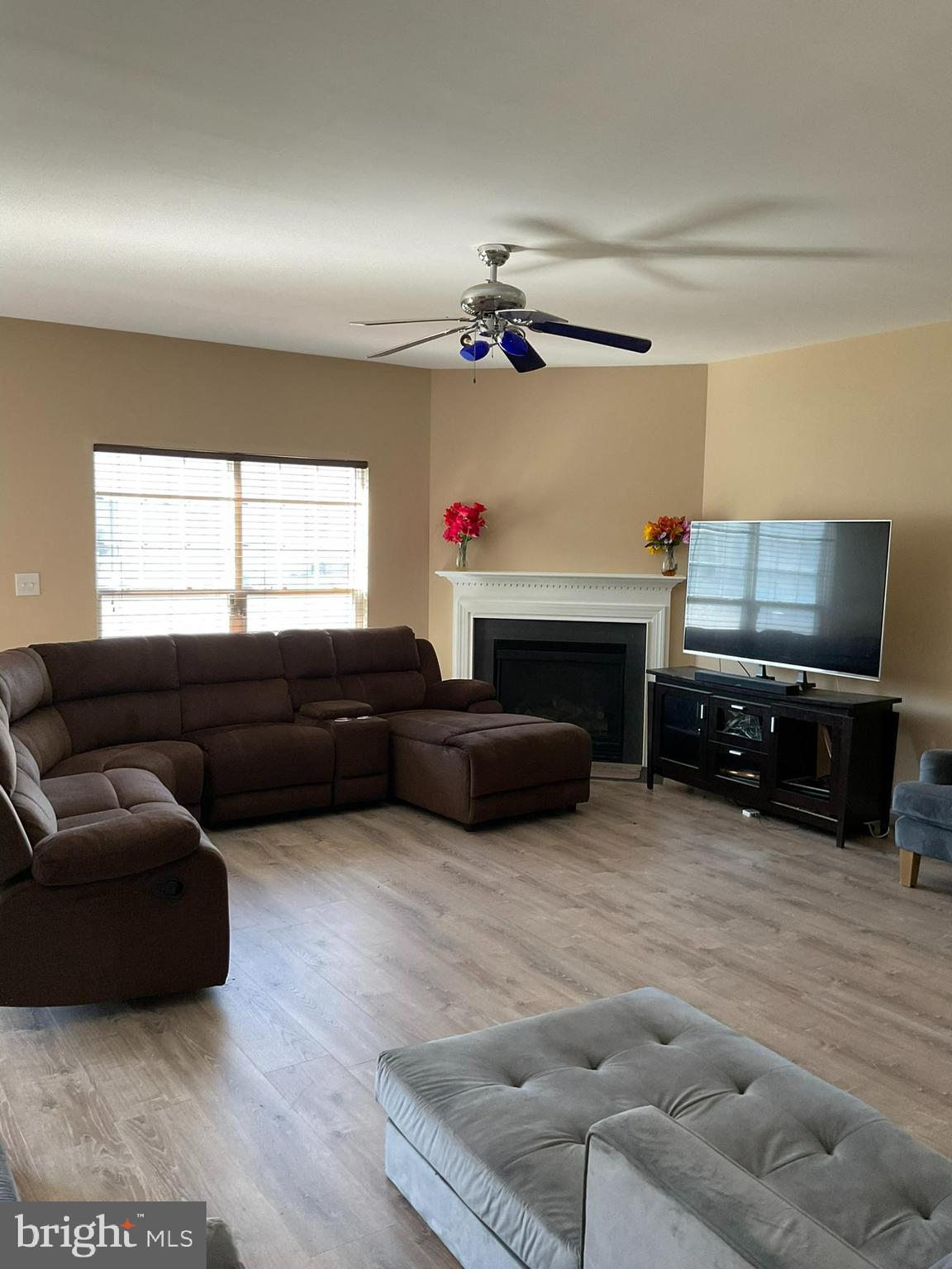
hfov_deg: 48.2
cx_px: 476
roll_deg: -1.4
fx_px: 1063
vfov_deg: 61.7
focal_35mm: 29
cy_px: 634
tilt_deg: -5.3
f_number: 1.8
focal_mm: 3
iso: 64
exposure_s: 1/60
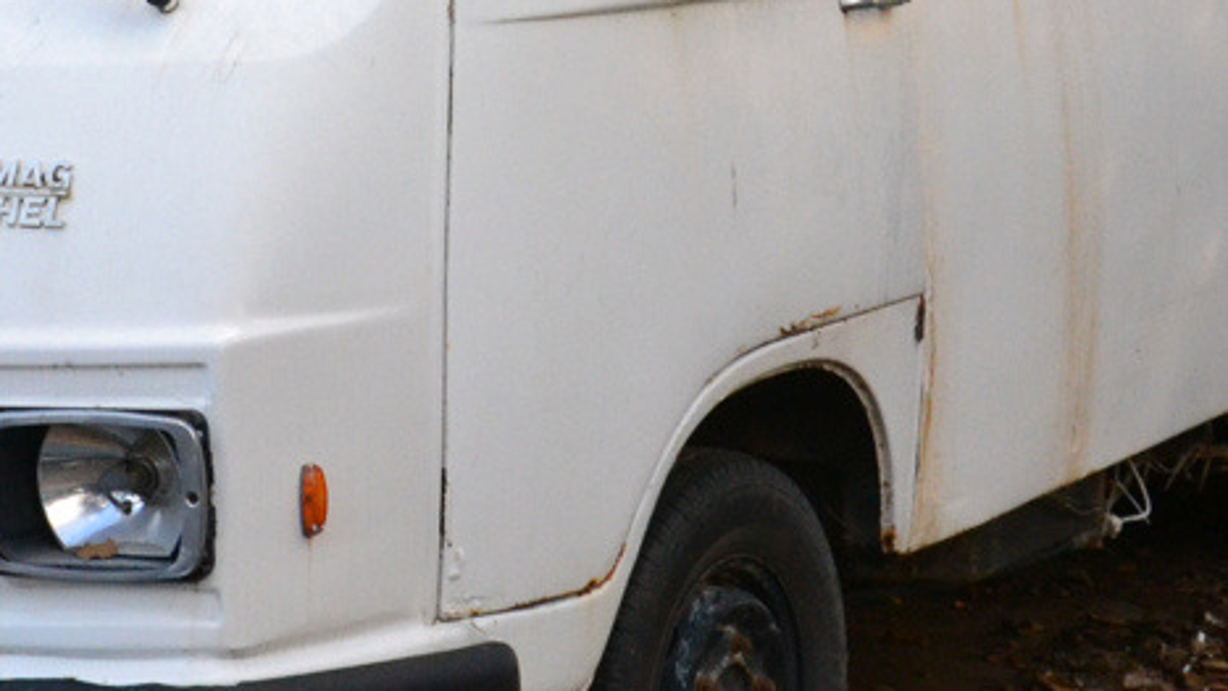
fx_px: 3681
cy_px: 37
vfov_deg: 10.7
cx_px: 342
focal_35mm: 113
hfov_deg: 18.8
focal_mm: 24
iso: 1600
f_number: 10
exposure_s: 1/200
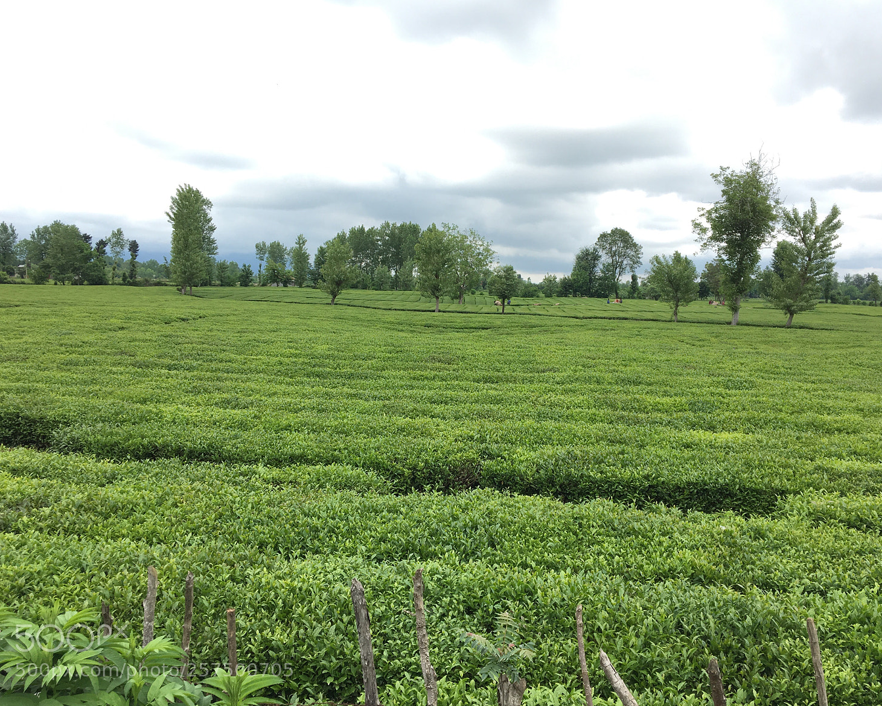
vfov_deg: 47.1
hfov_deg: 57.2
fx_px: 809
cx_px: 461
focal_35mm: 31
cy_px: 355
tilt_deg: -4.5
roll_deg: -0.1
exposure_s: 1/620
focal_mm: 4.15
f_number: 2.2
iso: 25
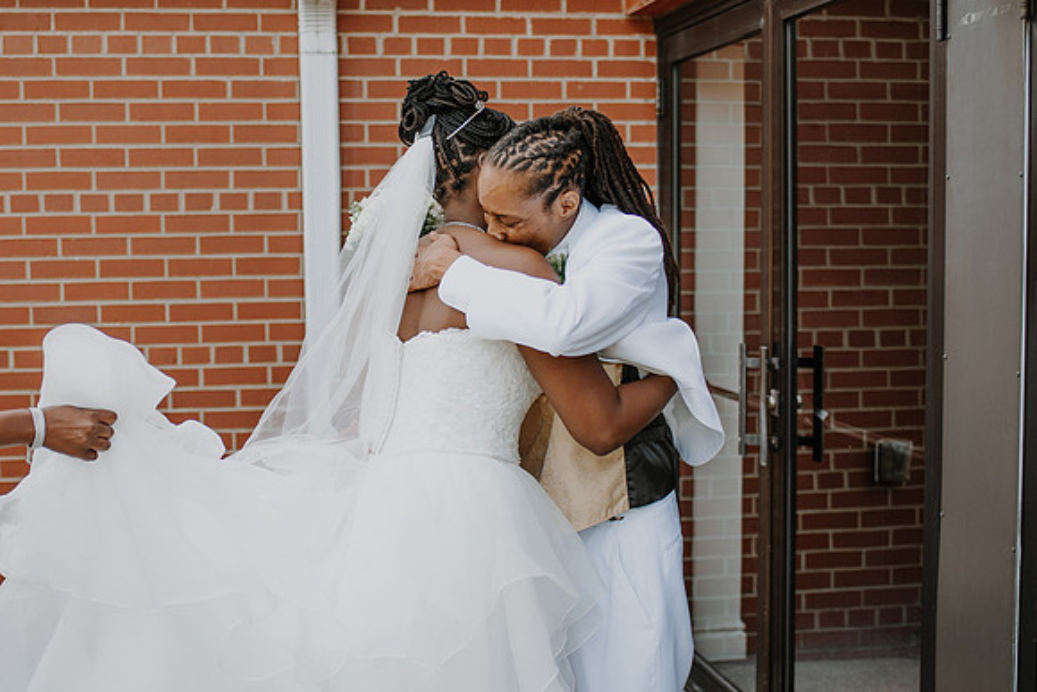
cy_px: 341
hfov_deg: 39.7
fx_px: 1433
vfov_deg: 27.1
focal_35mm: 50
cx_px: 433
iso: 100
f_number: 2.2
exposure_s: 1/400
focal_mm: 35
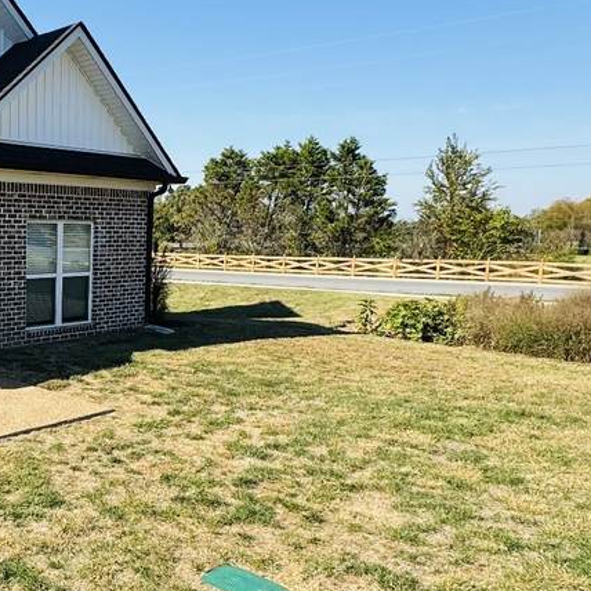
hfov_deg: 41.0
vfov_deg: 44.9
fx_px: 715
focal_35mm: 37
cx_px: 47
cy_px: 324
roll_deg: -0.3
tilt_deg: -7.5
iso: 50
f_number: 2.2
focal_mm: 2.22
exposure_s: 1/1236
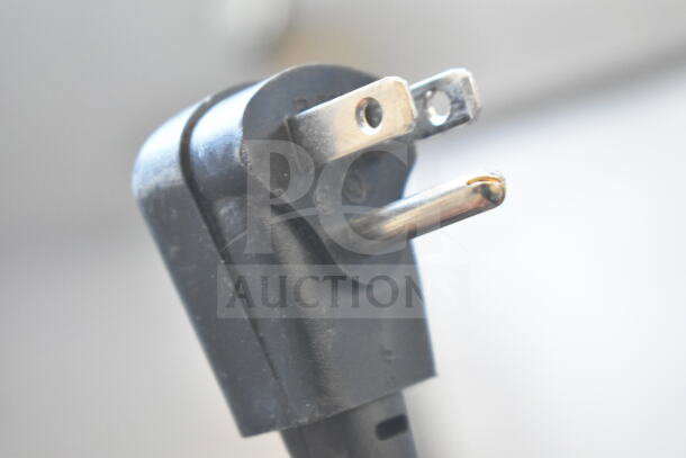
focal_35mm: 82
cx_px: 343
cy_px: 229
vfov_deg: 16.6
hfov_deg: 24.6
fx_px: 1572
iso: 7200
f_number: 5.6
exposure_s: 1/100
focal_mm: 55
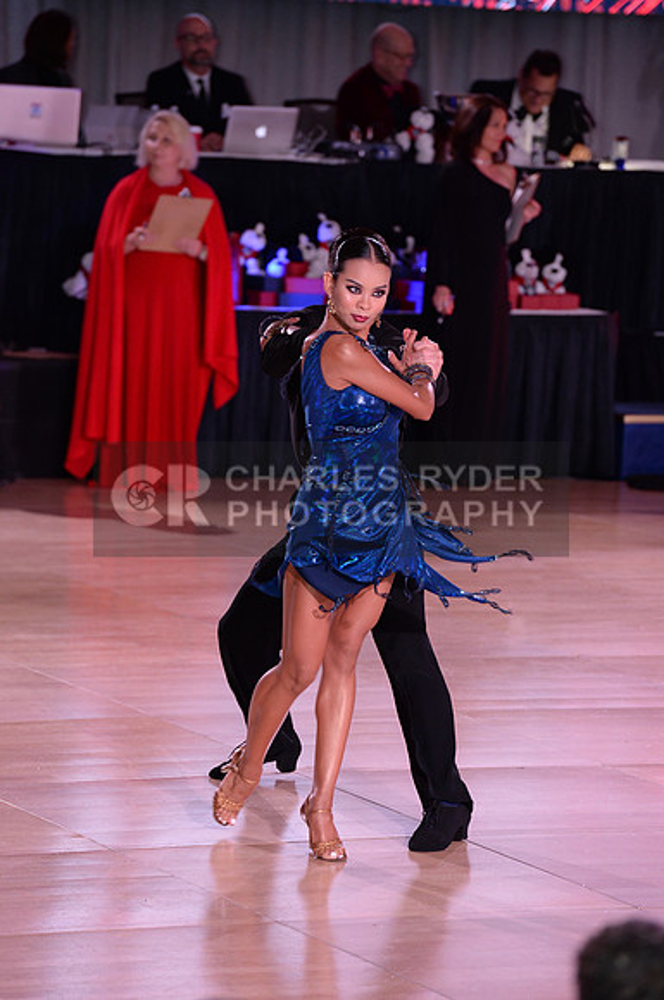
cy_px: 500
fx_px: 5549
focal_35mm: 200
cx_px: 332
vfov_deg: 10.3
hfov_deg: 6.8
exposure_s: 1/250
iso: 2000
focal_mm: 200
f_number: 5
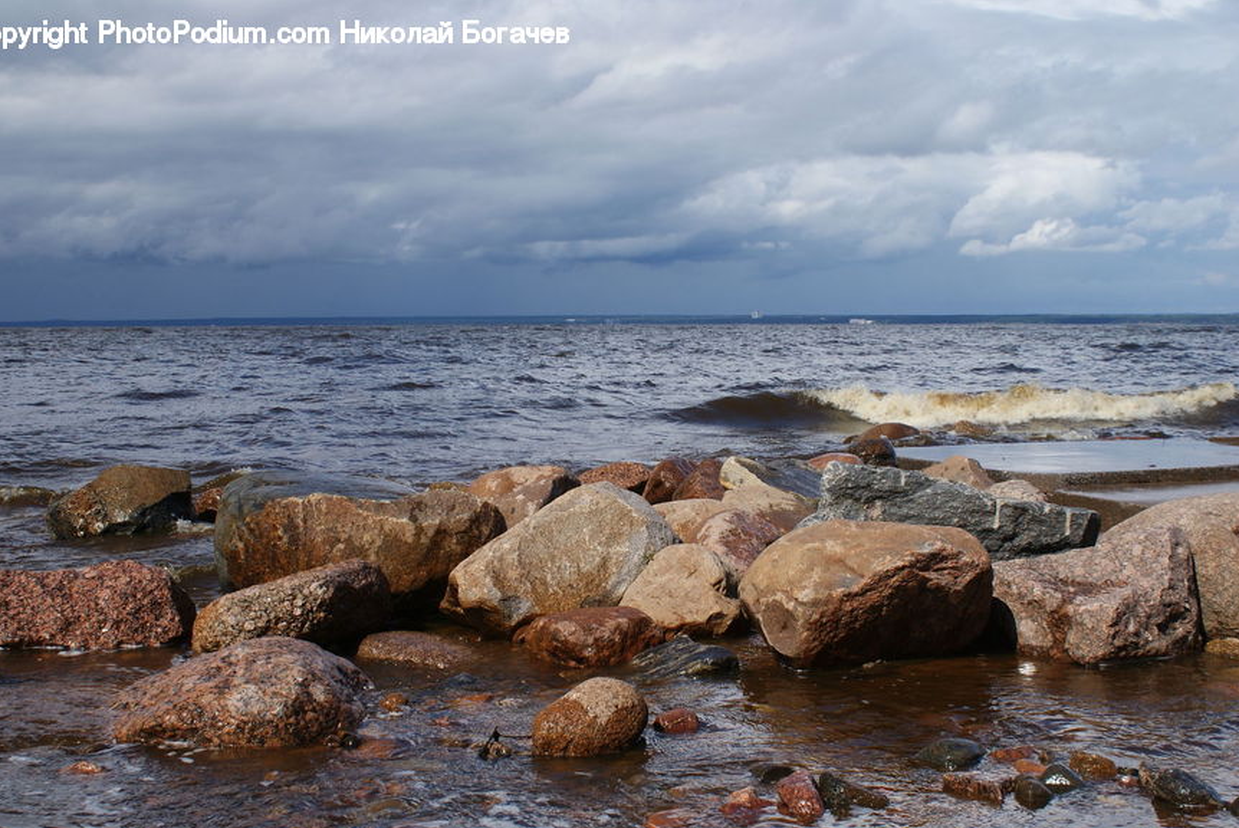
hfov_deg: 41.9
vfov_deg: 28.7
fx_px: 1619
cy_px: 431
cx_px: 612
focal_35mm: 47
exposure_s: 1/125
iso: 100
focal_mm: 30
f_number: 8
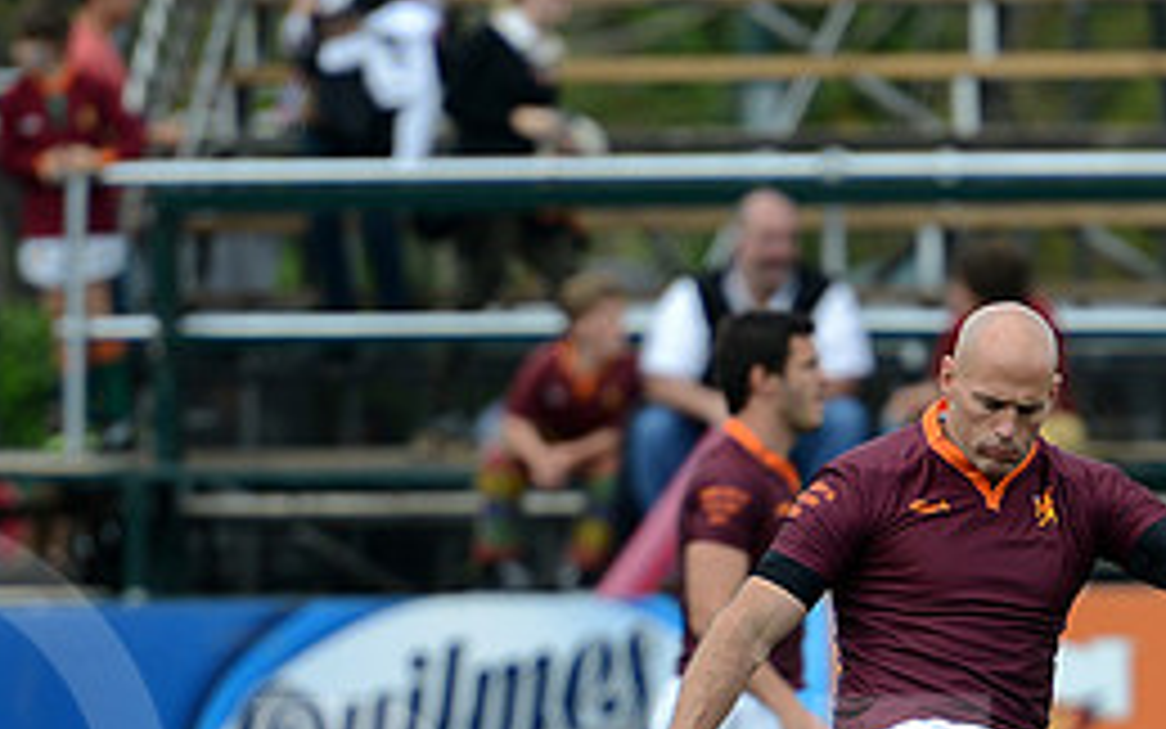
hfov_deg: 4.7
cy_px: 830
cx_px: 617
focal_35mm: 446
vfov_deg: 2.9
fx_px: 14176
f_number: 2.8
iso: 250
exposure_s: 1/1250
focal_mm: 195
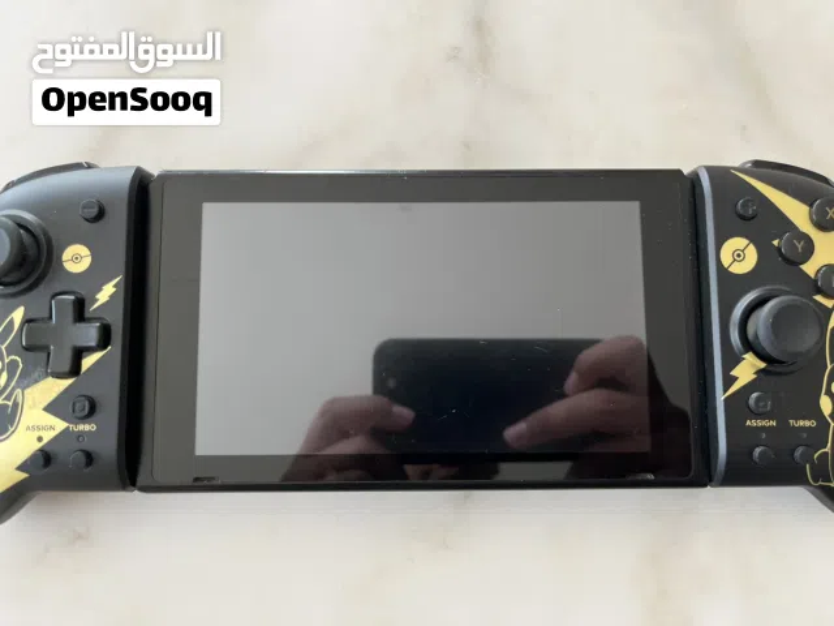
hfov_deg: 67.3
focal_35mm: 26
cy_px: 313
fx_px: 626
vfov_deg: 53.1
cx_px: 417
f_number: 1.6
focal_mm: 5.1
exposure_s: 1/121
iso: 125
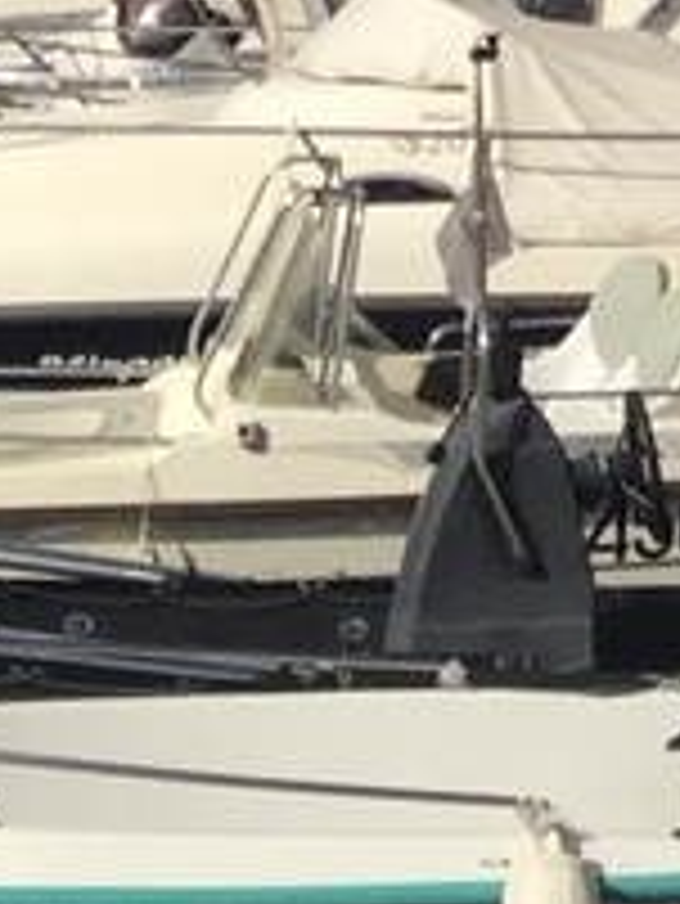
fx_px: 6044
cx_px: 2855
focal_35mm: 231
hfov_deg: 5.5
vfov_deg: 8.2
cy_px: -832
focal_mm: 4.15
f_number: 2.2
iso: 32
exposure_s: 1/4405
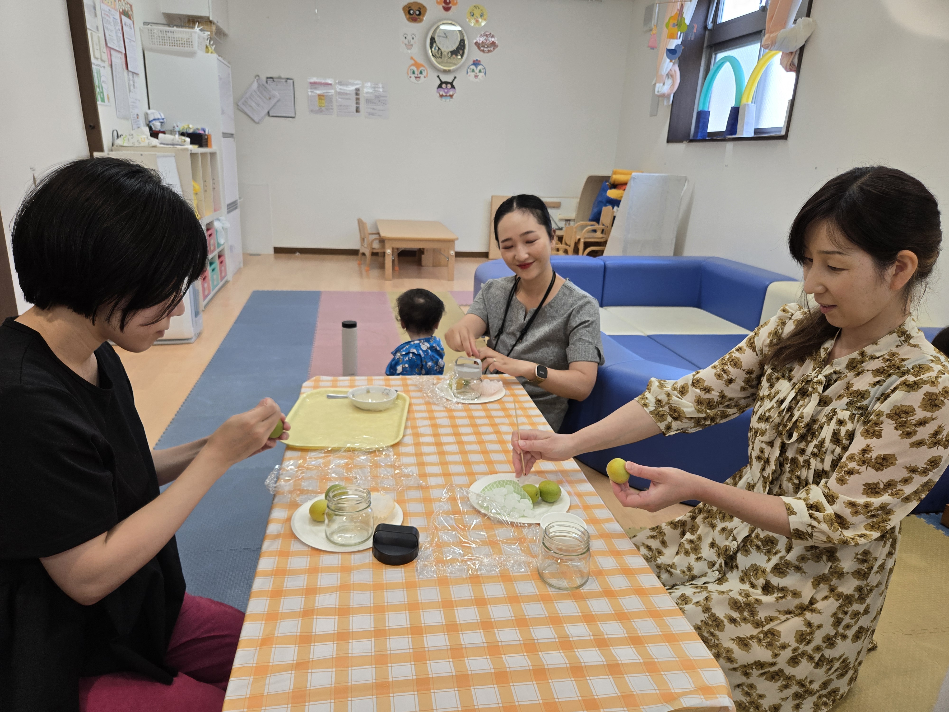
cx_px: 474
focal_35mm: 23
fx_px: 631
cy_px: 356
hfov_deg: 73.9
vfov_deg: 58.9
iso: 80
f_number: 1.8
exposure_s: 1/100
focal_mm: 5.4
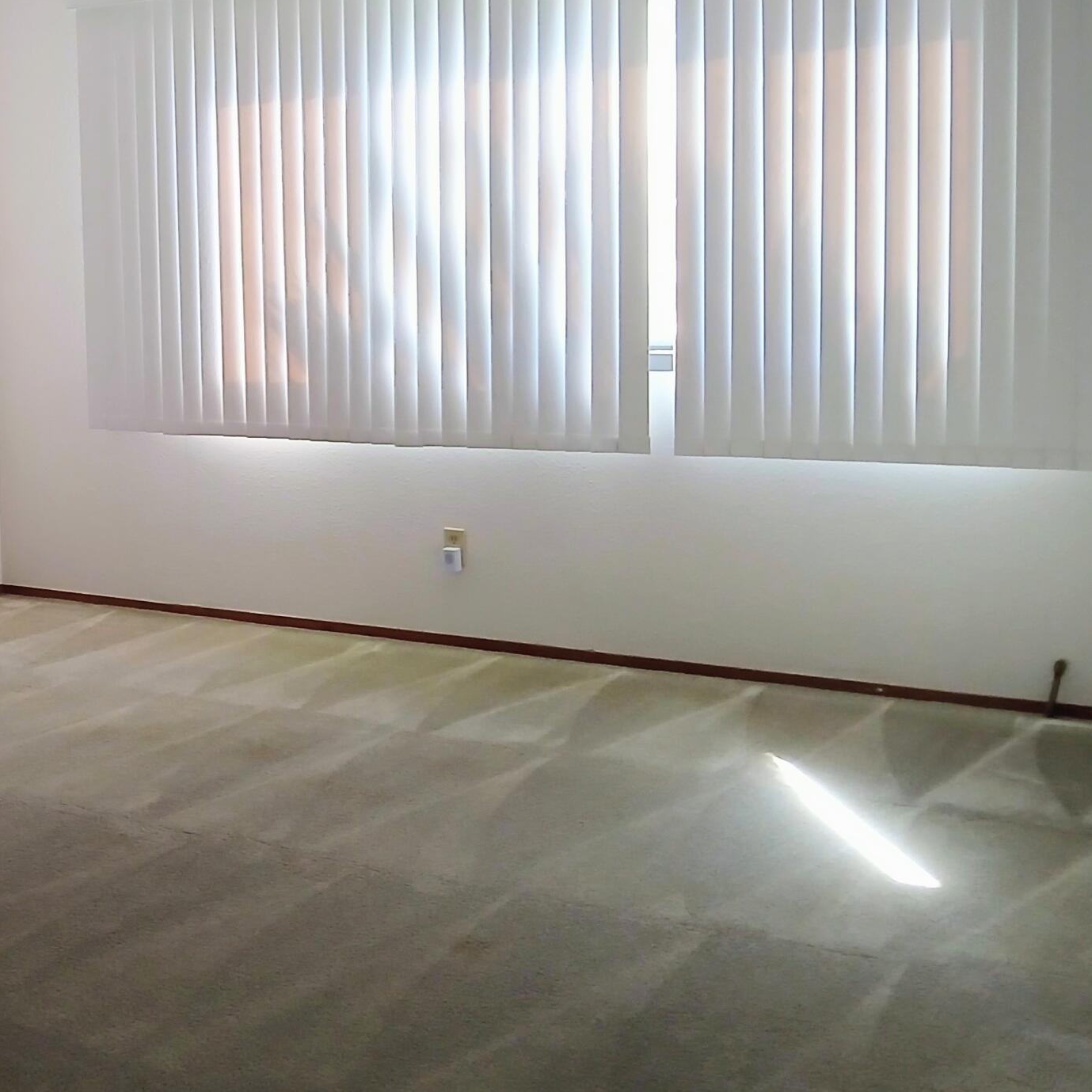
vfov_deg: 33.8
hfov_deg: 31.3
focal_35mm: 50
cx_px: -17
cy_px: 381
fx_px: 1785
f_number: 1.8
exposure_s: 1/50
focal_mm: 3.98
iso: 250
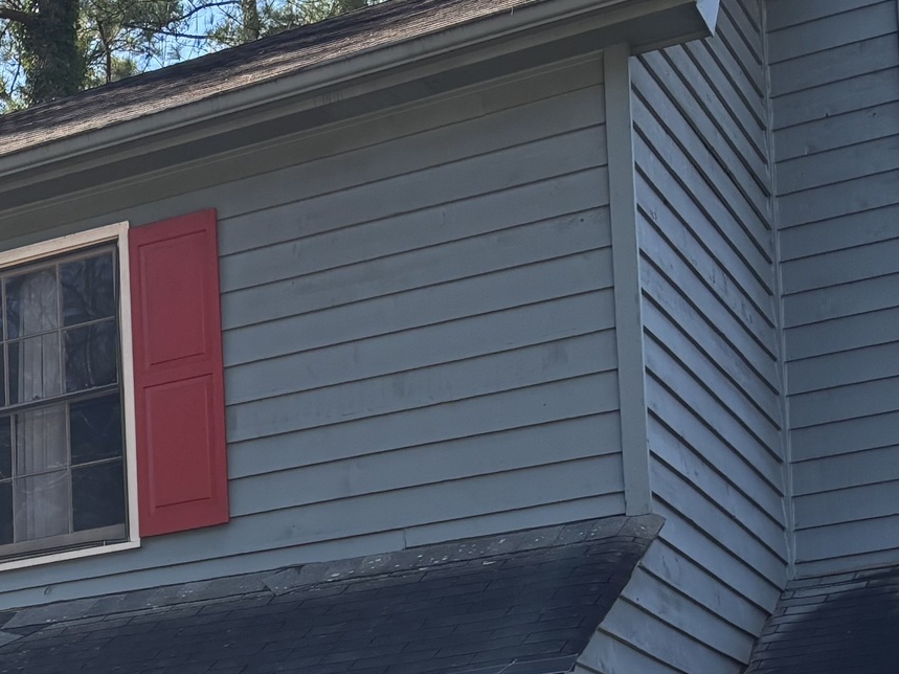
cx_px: -490
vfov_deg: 15.1
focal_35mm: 93
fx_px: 2415
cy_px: 883
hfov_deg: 18.4
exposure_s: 1/758
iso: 50
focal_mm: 5.96
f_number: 1.6
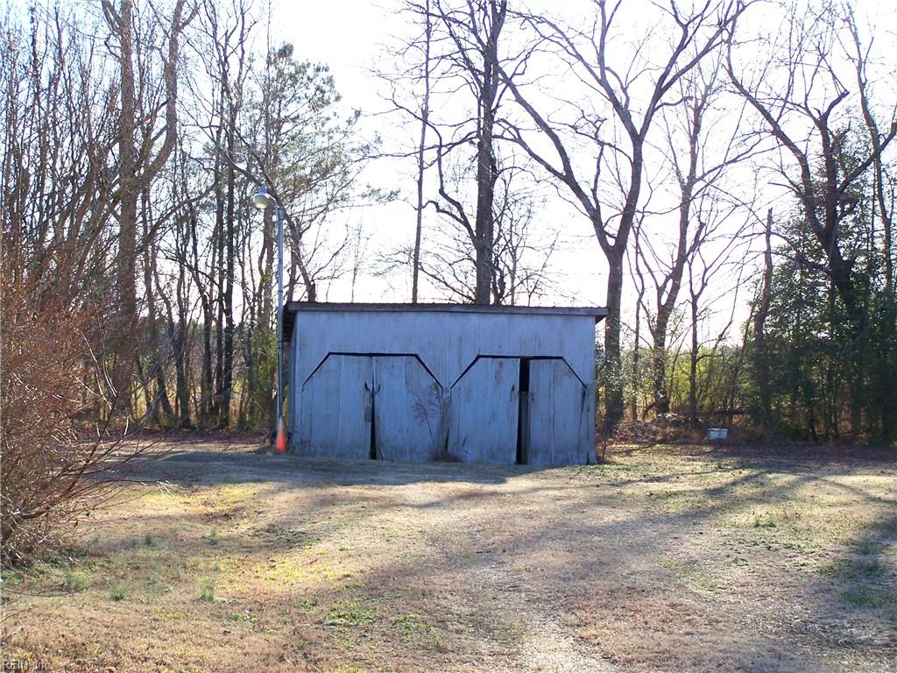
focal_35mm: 75
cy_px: 336
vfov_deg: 19.6
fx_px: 1943
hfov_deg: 26.0
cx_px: 448
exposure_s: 1/250
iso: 64
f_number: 3.2
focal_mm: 12.4
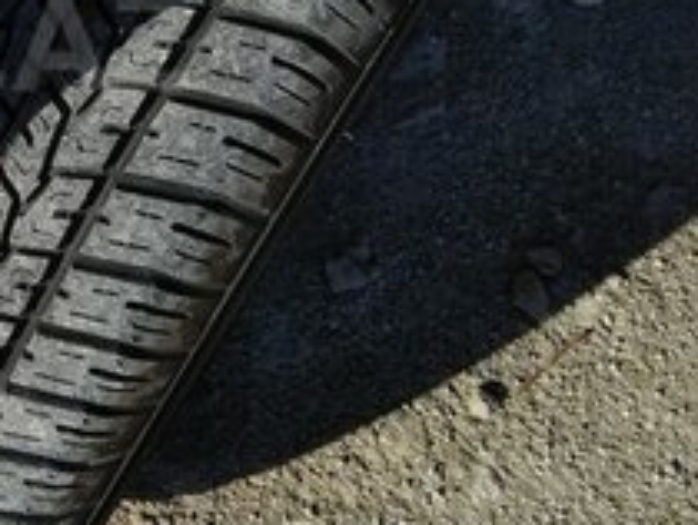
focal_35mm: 66
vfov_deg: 21.7
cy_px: 42
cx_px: -150
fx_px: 1332
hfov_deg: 26.1
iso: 100
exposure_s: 1/1445
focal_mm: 3.57
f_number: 2
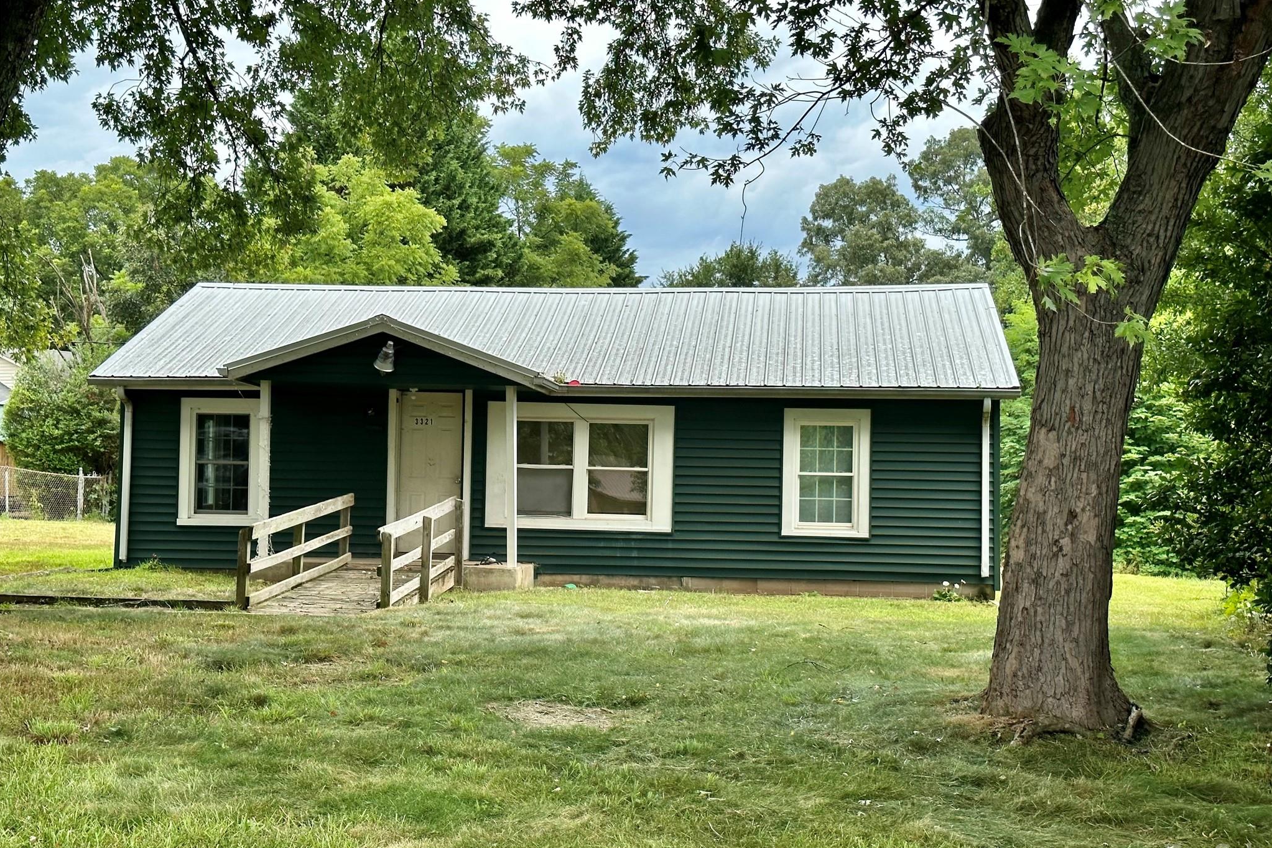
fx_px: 1766
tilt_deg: +0.3
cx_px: 636
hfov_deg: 39.6
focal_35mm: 50
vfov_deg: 27.0
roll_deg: -0.7
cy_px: 438
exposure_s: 1/1357
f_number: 1.78
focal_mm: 6.86
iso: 64
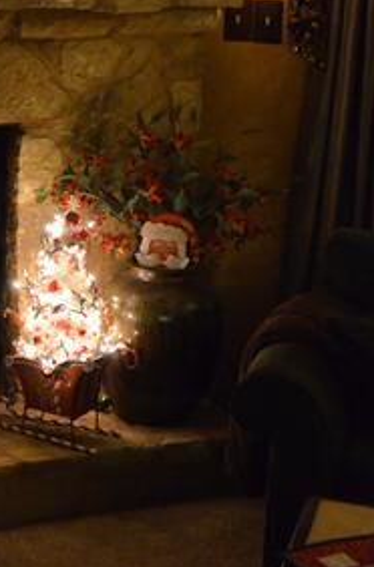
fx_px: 1413
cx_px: -78
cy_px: 125
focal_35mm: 90
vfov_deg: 22.4
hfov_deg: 14.6
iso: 3200
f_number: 3.8
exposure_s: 1/30
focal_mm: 22
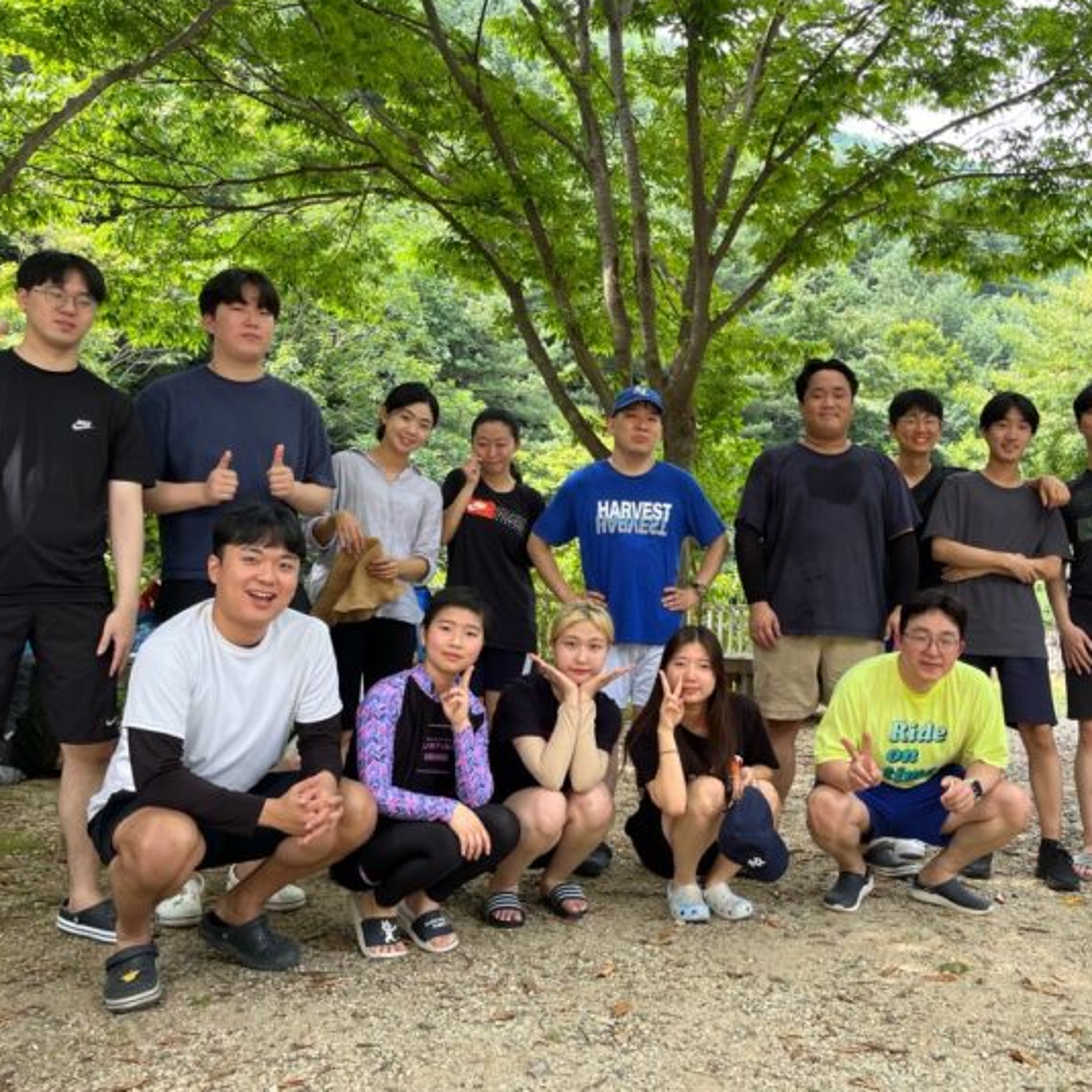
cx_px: 647
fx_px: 1178
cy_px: 569
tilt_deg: +2.9
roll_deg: -0.8
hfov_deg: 49.5
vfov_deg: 49.7
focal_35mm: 33
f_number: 1.6
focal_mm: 5.1
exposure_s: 1/161
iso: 40
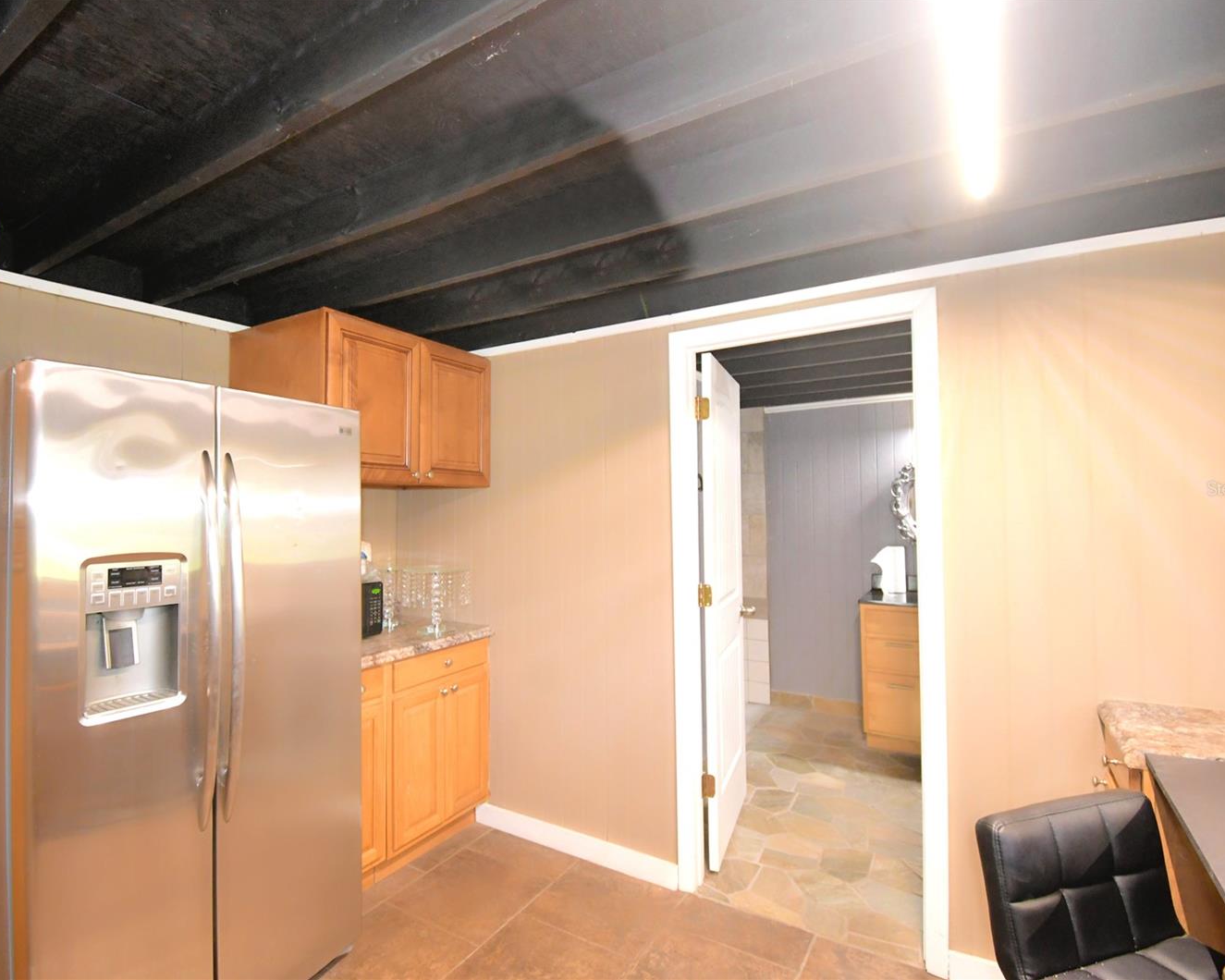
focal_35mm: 17
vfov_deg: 77.0
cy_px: 488
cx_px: 550
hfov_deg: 89.3
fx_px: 616
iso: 1600
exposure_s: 1/30
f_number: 4.5
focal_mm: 10
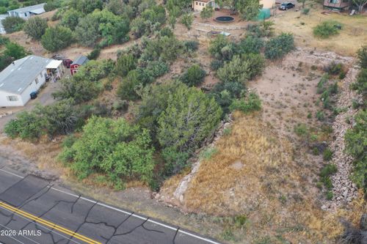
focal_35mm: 28
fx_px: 285
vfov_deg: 46.4
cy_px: 122
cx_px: 184
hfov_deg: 65.5
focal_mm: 10.26
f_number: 5
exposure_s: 1/50
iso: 100
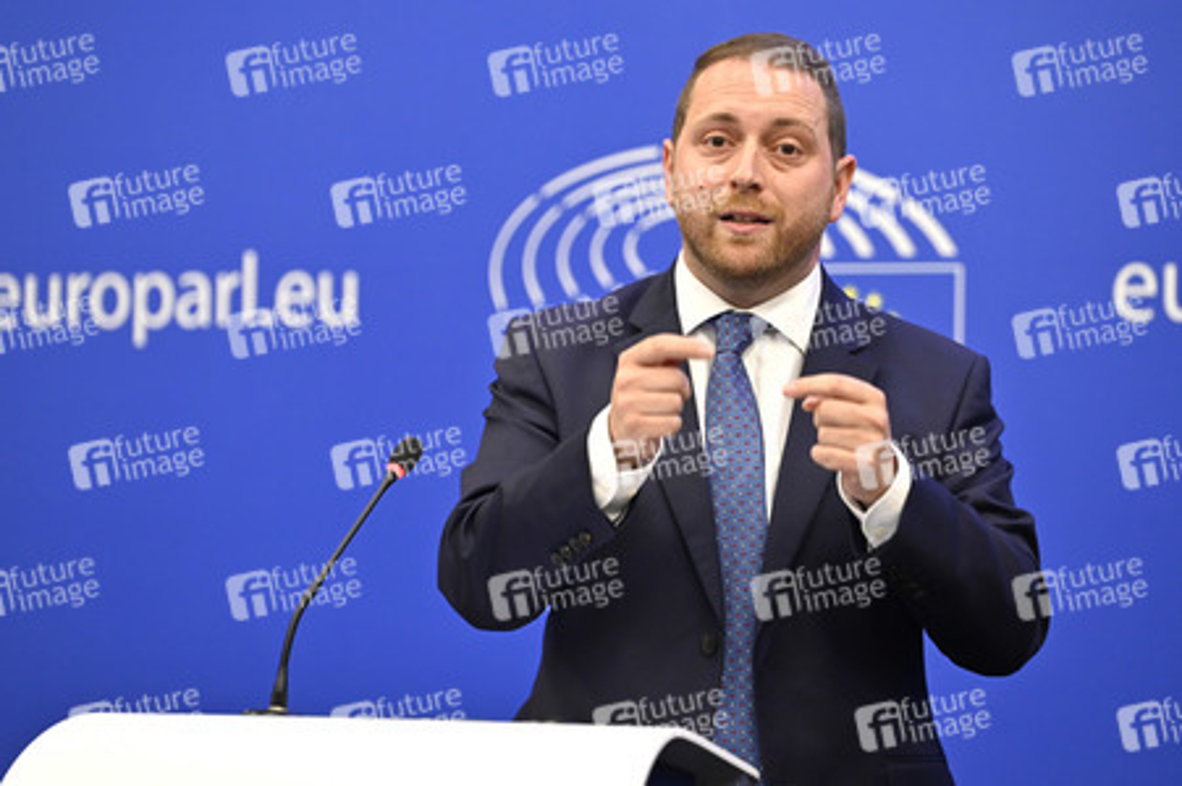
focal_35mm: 135
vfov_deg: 10.1
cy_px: 393
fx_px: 4429
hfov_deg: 15.2
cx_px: 591
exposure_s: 1/320
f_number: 2.8
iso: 2000
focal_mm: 135
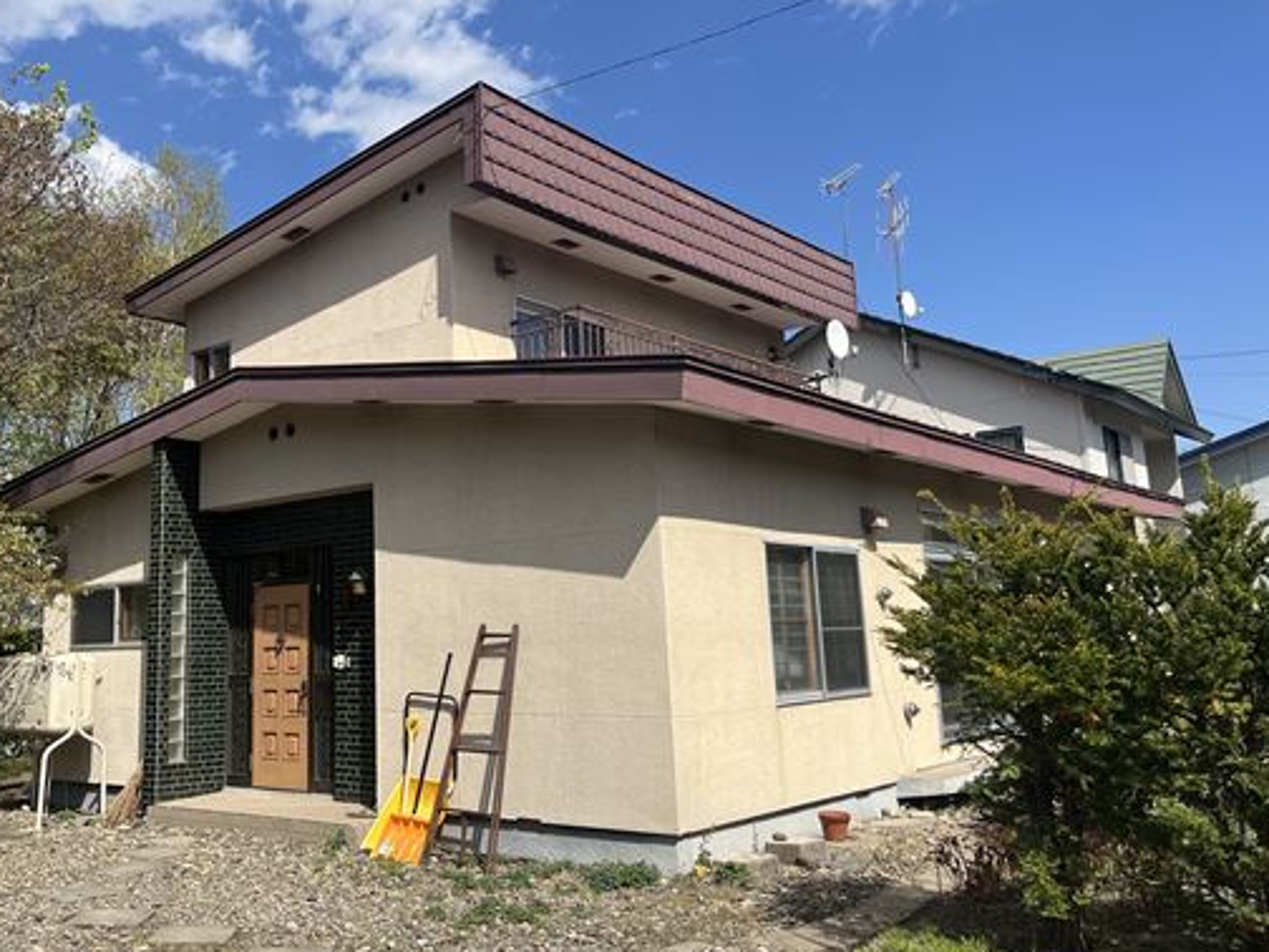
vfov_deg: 42.9
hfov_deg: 54.9
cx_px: 494
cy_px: 423
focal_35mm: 33
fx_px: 1210
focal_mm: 5.1
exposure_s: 1/4149
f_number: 1.6
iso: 50
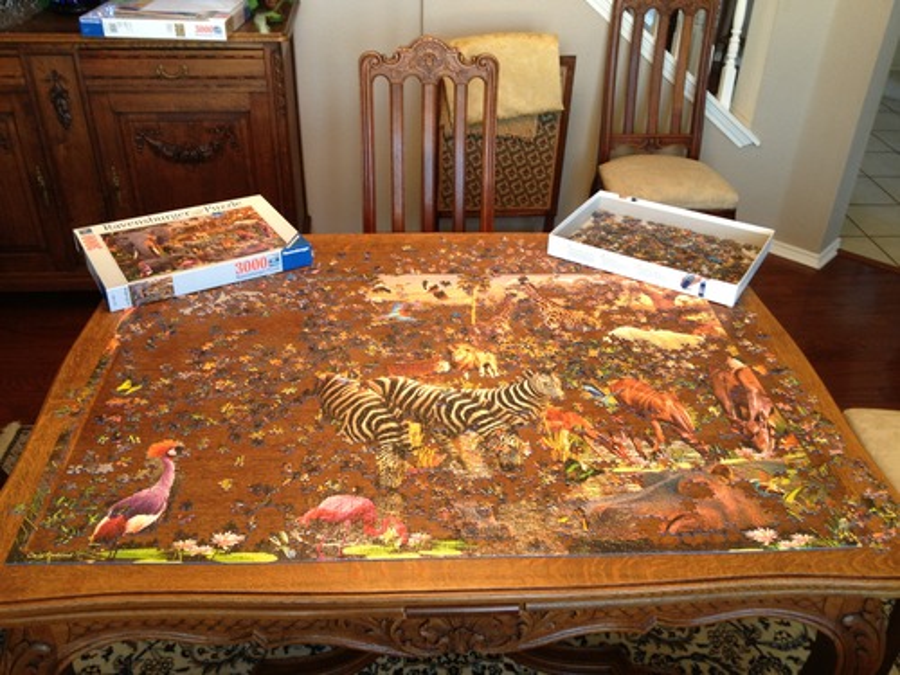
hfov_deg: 52.6
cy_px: 338
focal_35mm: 35
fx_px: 910
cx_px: 450
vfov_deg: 40.7
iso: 64
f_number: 2.4
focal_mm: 4.28
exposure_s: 1/20
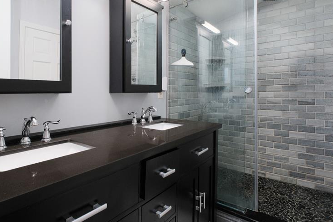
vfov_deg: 59.2
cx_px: 134
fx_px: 194
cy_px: 94
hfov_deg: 80.3
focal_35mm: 21
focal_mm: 10
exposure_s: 1/125
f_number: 6.4
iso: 800
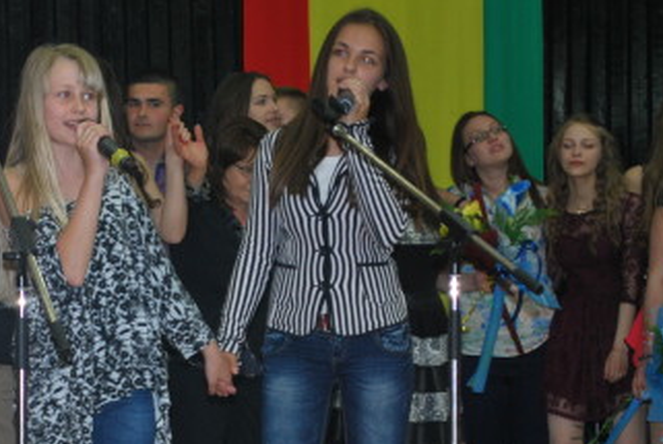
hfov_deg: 13.7
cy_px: 350
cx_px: 71
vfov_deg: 9.3
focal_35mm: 148
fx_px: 2729
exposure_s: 1/60
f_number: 5.6
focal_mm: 48
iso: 450
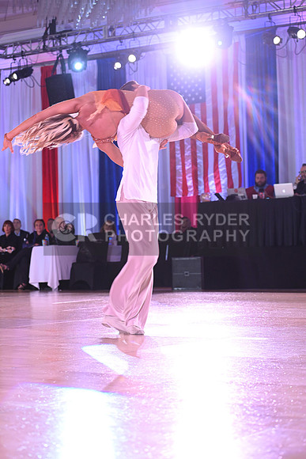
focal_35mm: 82
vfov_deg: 24.8
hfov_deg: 16.7
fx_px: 1045
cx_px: 153
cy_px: 230
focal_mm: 82
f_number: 4.5
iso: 1600
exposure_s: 1/200
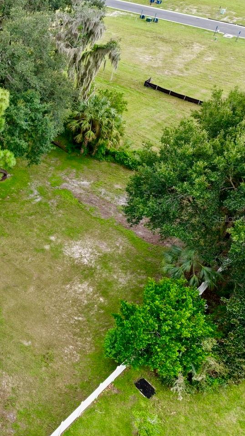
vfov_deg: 56.6
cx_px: -36
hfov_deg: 29.7
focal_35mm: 35
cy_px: 218
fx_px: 404
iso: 130
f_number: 1.8
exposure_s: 1/1000
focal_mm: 8.67
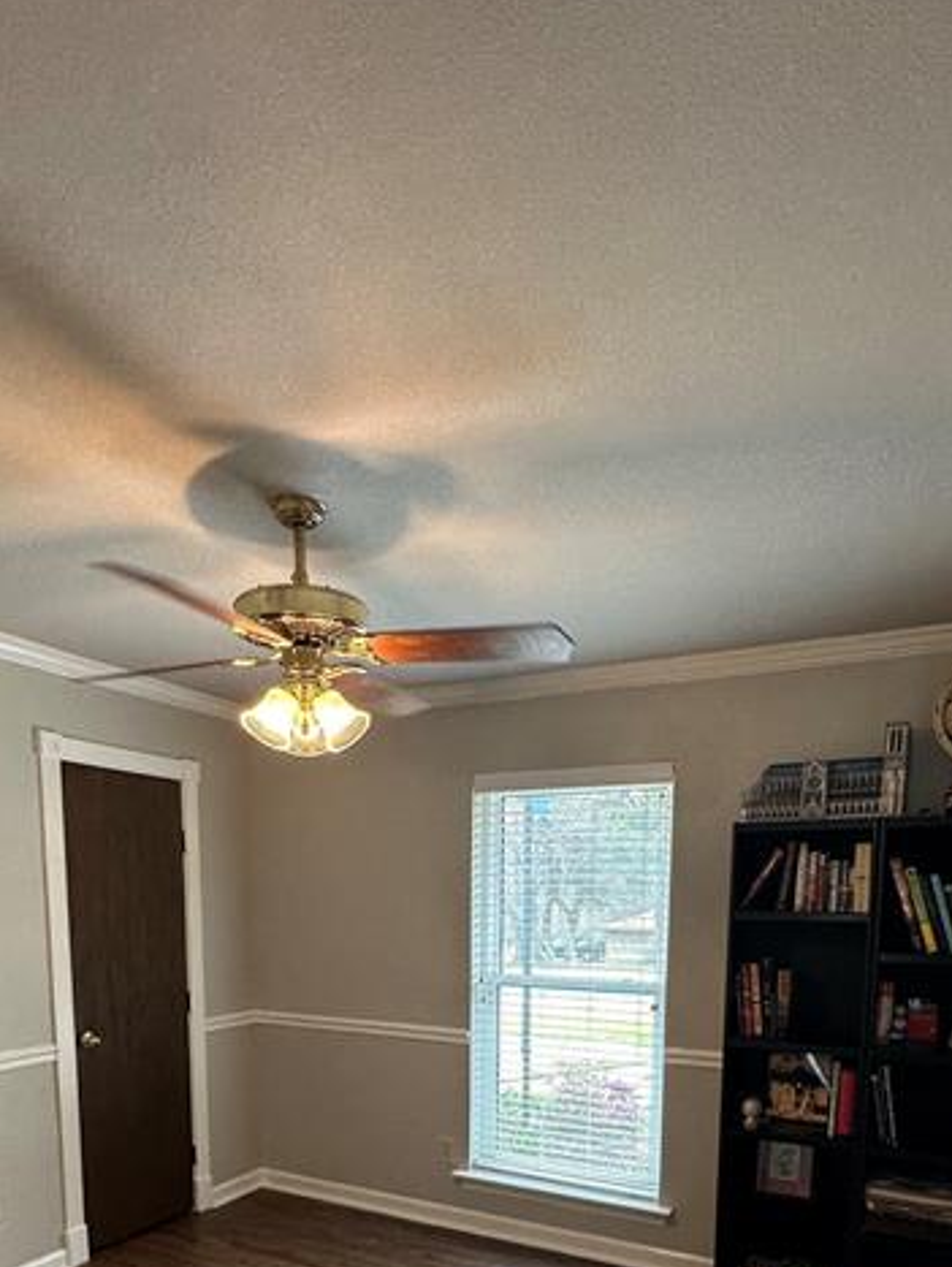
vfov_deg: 67.3
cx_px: 475
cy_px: 1004
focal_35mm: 23
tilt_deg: -8.1
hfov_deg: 58.9
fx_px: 842
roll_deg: +0.2
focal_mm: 2.22
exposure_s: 1/120
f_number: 2.2
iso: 200
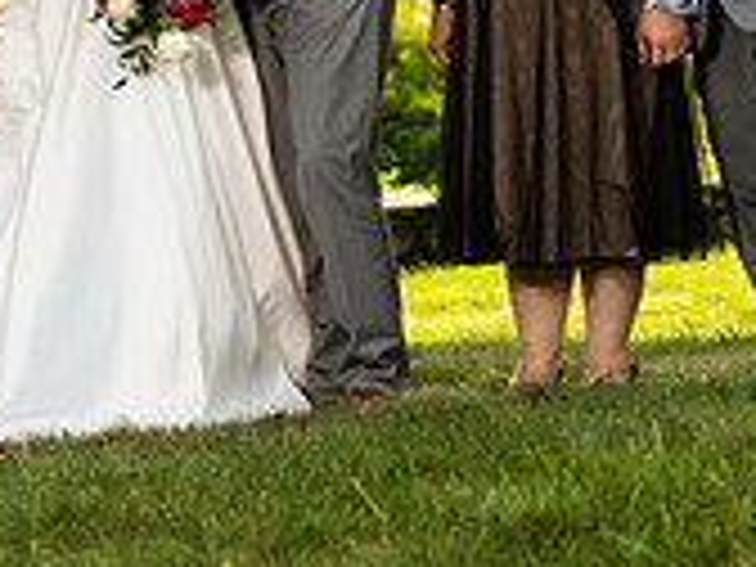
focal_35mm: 232
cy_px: -106
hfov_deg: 8.5
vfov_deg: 6.4
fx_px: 5067
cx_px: 306
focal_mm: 70
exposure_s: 1/4000
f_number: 2.8
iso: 1000
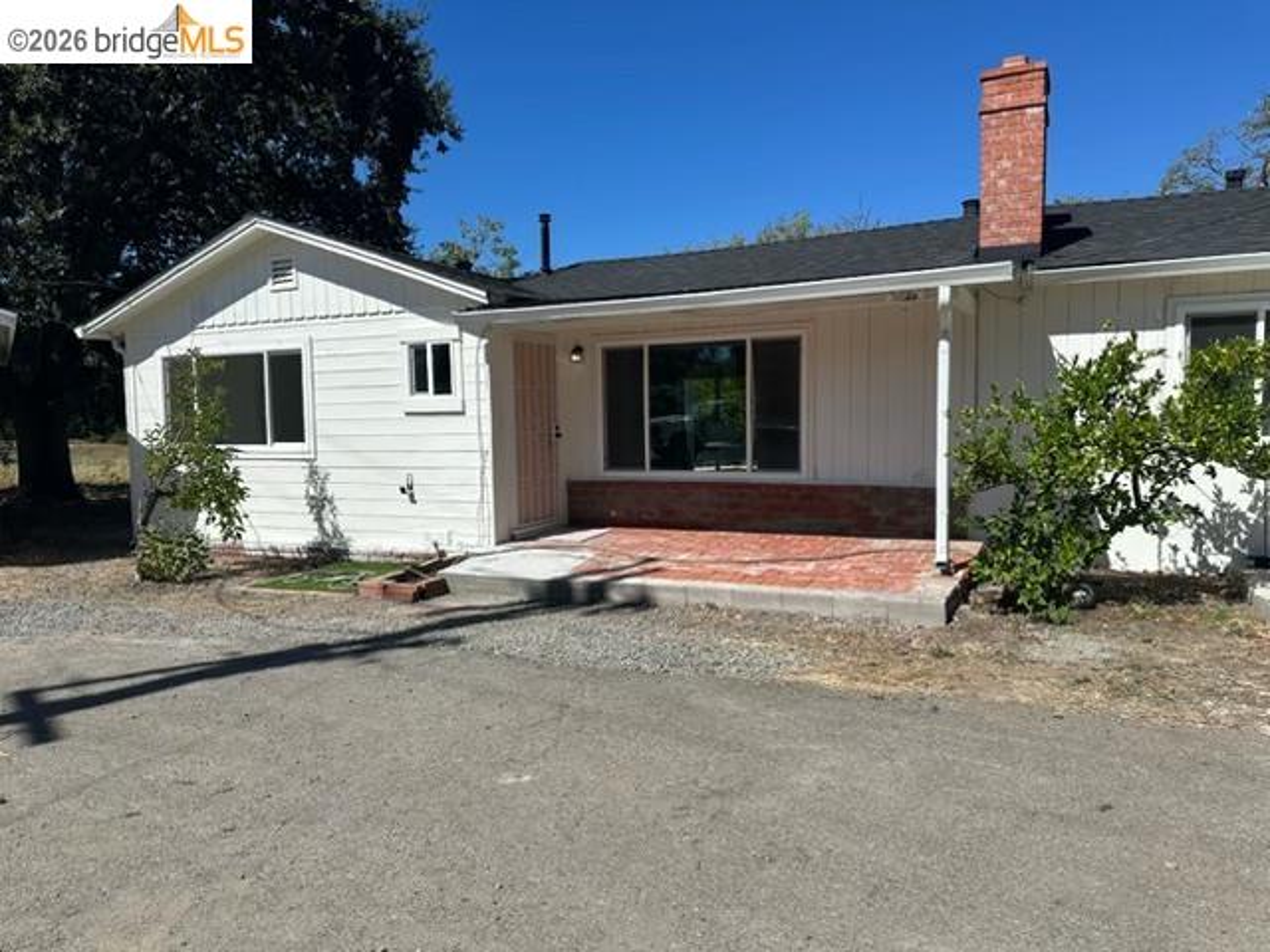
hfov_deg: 71.6
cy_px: 476
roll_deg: +1.3
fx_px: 881
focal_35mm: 24
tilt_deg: -3.1
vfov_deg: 56.8
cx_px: 635
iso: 80
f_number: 1.78
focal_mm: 6.86
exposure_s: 1/7042
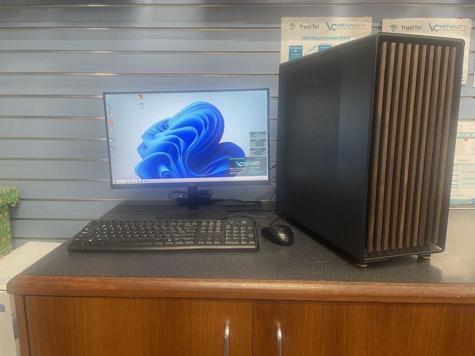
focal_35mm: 26
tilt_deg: -10.0
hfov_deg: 67.3
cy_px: 178
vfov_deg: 53.1
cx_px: 238
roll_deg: -0.1
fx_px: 357
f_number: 1.6
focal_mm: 4.2
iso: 100
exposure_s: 1/50
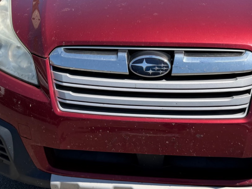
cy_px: 36
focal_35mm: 57
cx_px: 124
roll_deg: -2.9
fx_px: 415
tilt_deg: -20.0
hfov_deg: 33.8
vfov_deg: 25.2
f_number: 1.78
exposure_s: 1/3021
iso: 80
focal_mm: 6.76
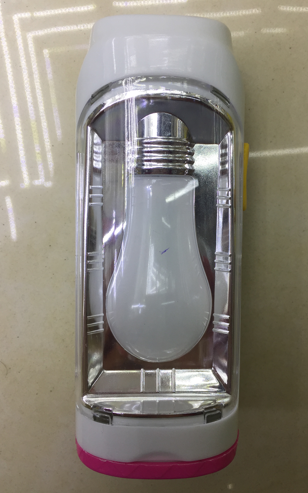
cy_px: 245
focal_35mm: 31
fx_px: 416
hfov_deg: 40.5
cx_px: 172
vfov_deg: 61.2
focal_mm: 4.15
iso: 40
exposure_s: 1/100
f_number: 2.2
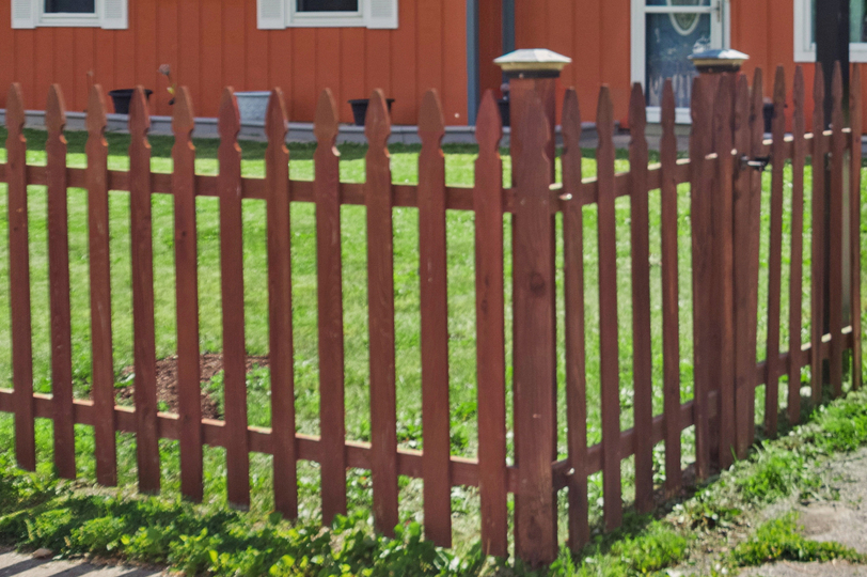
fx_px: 1733
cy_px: 34
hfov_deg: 27.6
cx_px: 684
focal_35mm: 72
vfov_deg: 18.5
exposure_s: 1/400
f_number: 8
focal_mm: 24
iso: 400
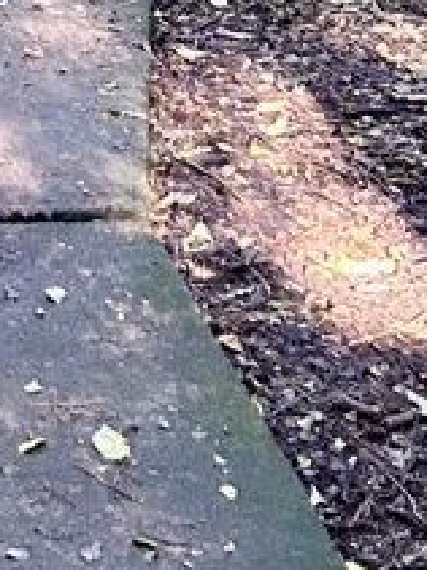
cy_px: -484
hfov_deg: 9.1
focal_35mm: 158
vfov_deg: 11.5
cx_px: -241
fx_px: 2601
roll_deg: -0.7
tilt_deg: -3.4
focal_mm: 5.7
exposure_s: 1/60
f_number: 1.5
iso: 250
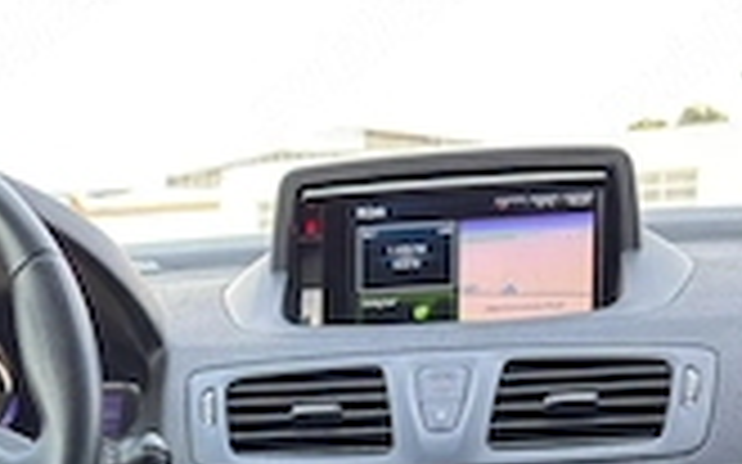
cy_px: 779
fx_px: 1819
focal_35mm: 90
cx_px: 135
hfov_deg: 22.7
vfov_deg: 13.3
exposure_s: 1/78
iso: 125
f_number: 1.78
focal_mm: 6.76
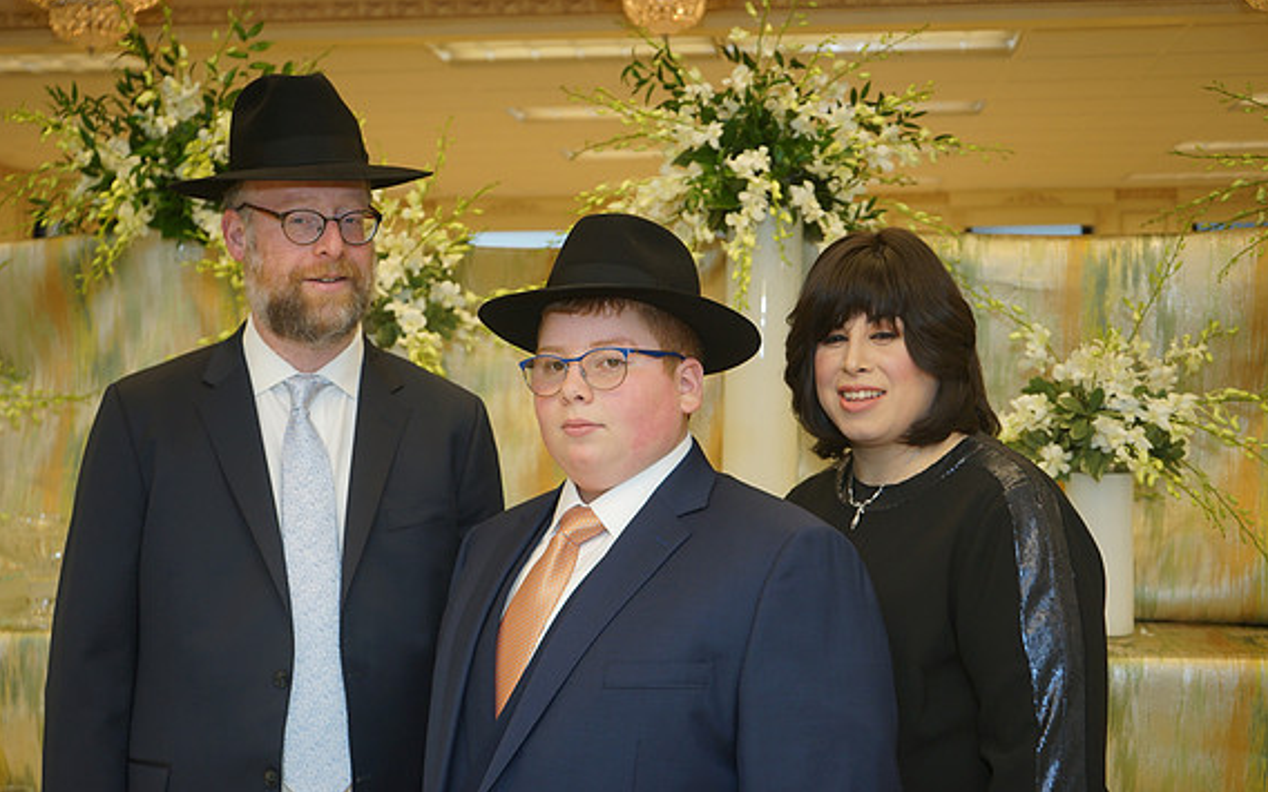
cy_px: 369
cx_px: 625
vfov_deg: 25.8
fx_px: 1728
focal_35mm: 50
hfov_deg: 40.3
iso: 400
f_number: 5
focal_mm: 48
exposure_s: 1/100
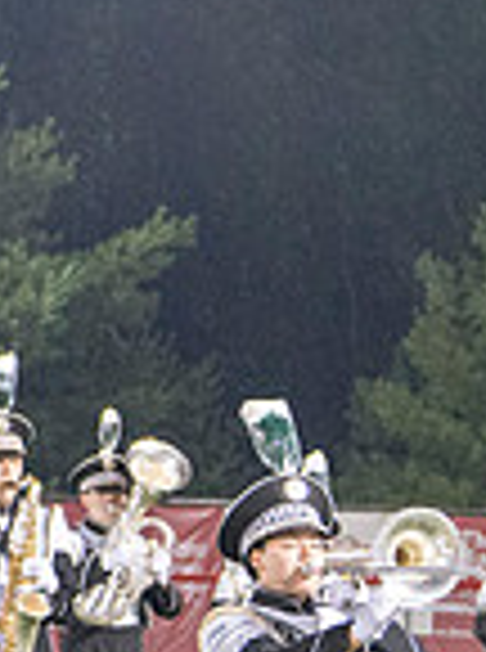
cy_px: 699
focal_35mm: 270
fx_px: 5077
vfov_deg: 7.3
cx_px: 1210
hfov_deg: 5.3
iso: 5000
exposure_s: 1/125
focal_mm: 70
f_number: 5.6
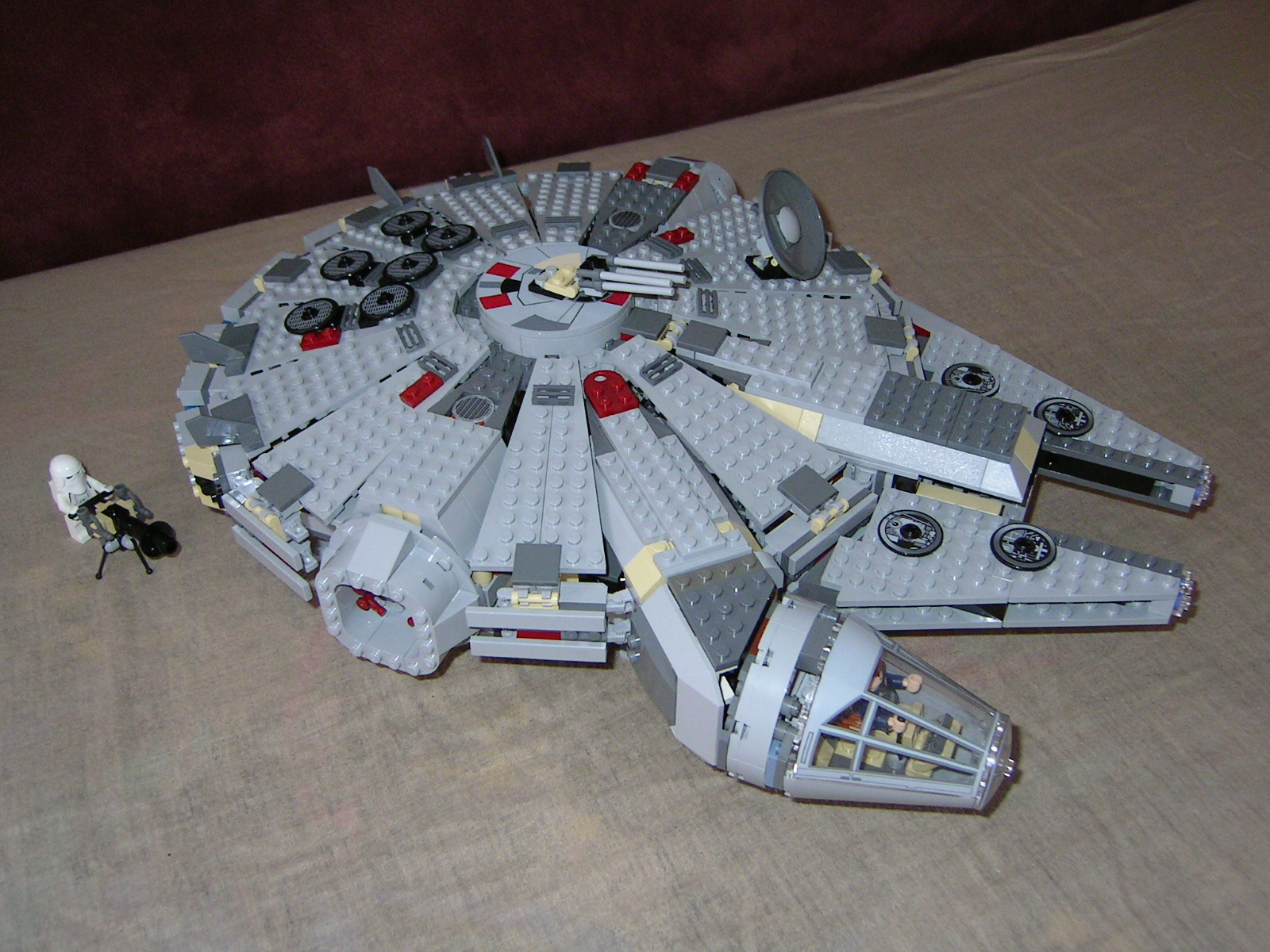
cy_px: 476
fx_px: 1321
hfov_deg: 51.4
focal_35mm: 36
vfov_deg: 39.7
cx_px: 635
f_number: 2.8
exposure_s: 1/30
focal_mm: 5.6
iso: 100
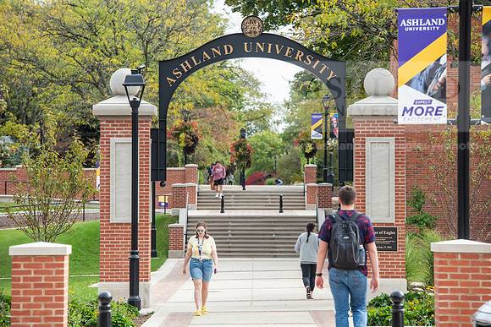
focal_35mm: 165
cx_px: 246
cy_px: 164
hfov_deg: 12.4
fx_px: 2251
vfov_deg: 8.3
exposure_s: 1/400
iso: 400
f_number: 6.3
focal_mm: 165
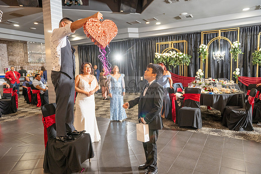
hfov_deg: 73.7
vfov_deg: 53.2
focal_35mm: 24
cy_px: 87
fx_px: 174
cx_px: 130
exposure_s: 1/125
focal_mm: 24
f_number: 2.8
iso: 800
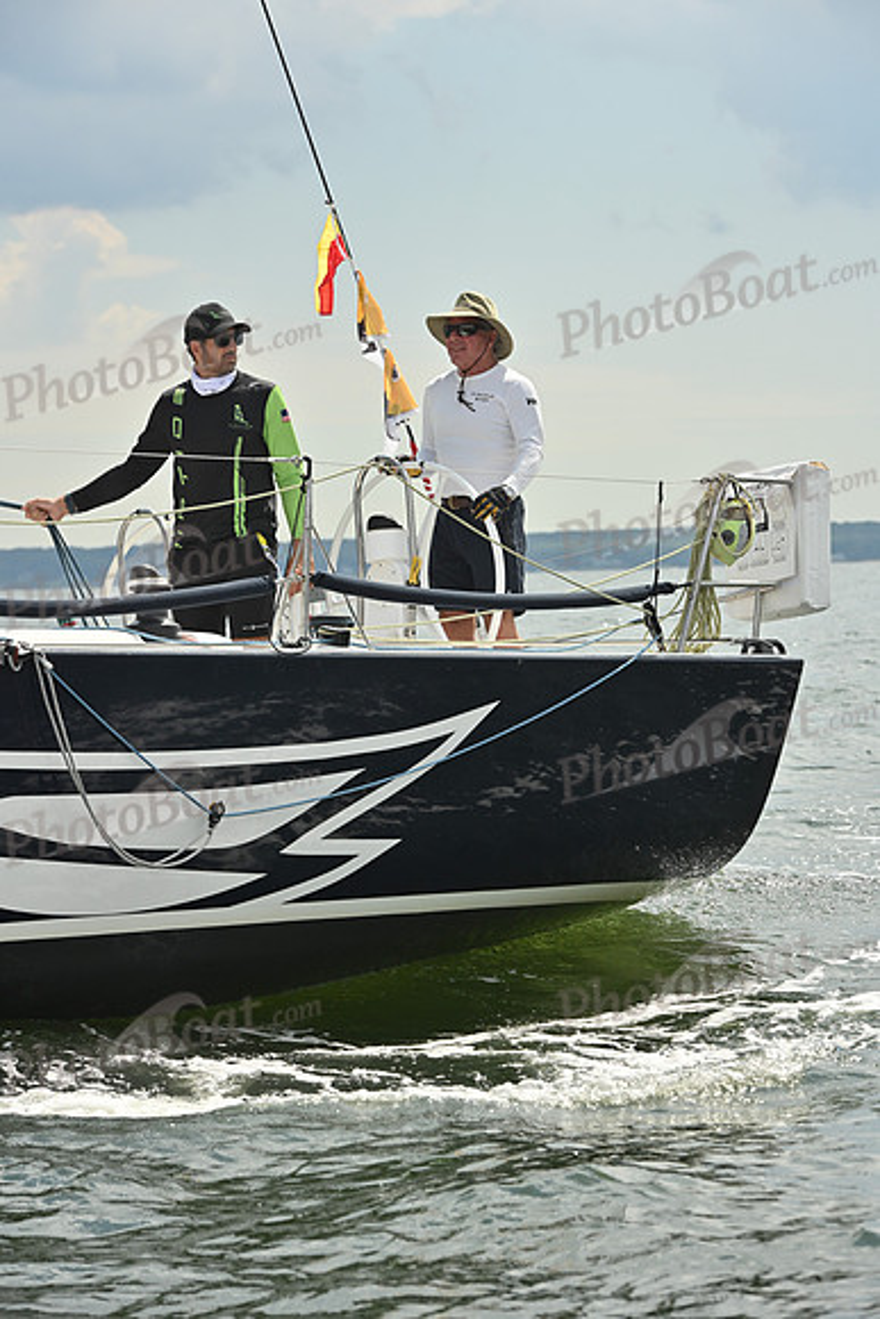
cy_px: 660
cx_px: 440
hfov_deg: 11.0
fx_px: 4580
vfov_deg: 16.4
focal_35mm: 125
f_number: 8
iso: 320
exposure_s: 1/1600
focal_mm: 125
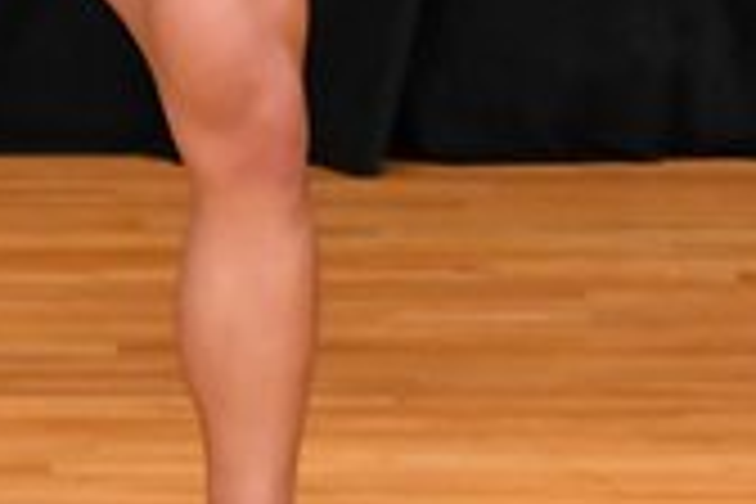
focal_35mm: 1313
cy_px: -400
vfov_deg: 1.0
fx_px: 27571
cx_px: 349
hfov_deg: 1.6
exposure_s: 1/400
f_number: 5.6
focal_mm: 190
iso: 4000
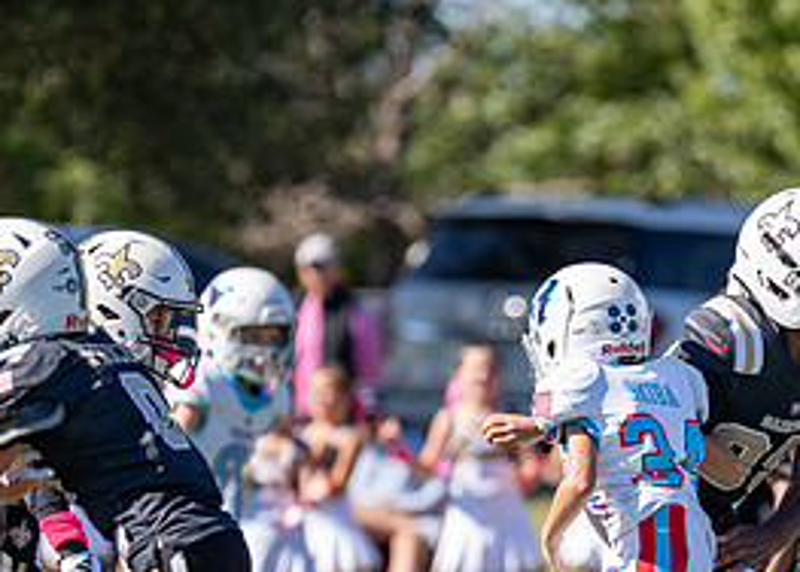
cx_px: 564
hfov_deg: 3.9
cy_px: 512
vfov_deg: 2.8
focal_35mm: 511
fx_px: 11613
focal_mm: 200
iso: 160
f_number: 2.8
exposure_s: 1/2000
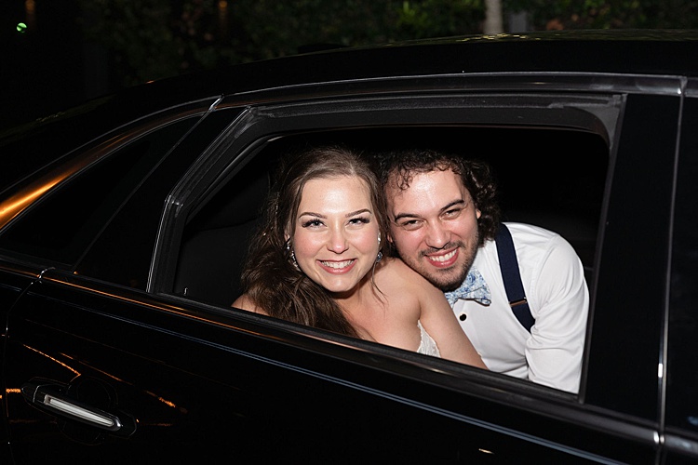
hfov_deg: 39.8
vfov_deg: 27.1
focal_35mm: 50
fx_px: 965
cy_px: 232
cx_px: 349
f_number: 3.5
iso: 500
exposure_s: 1/250
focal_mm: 47
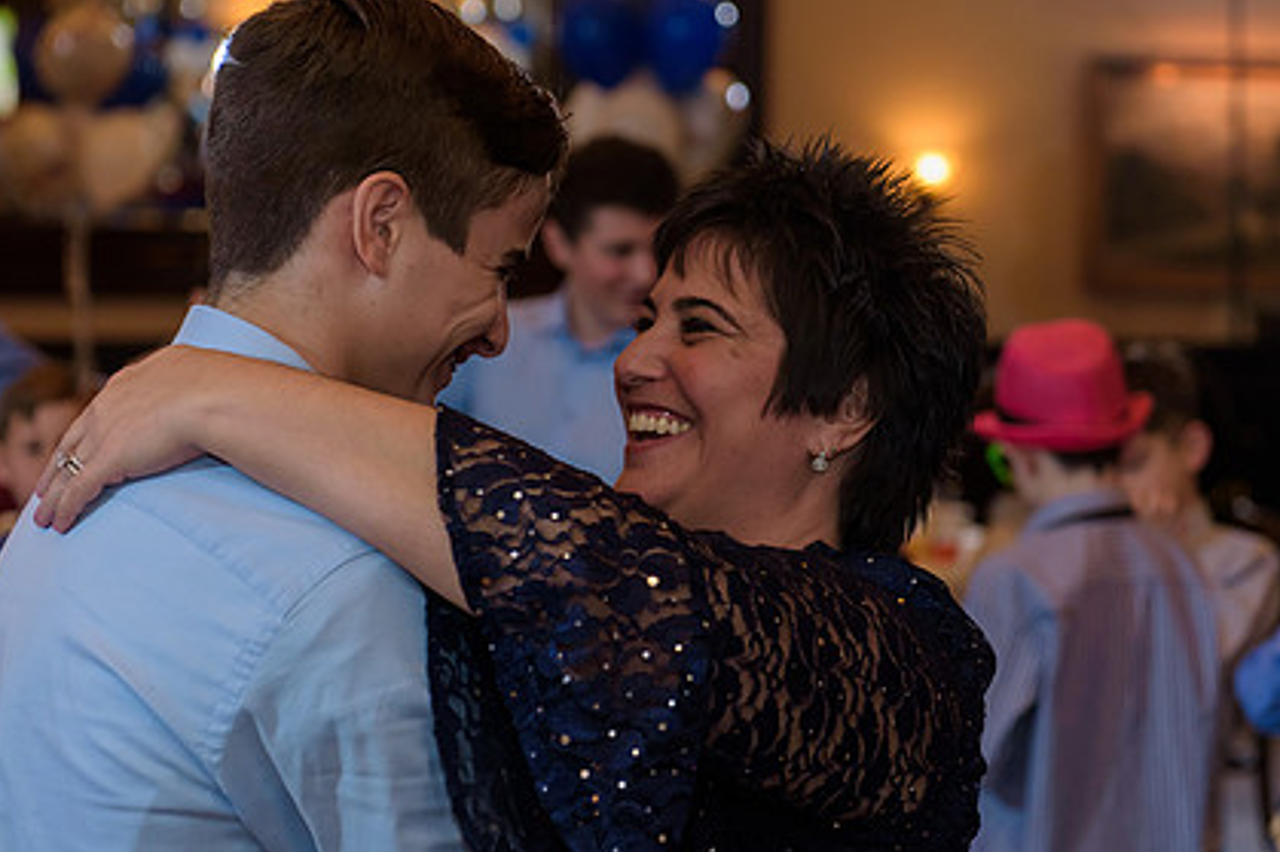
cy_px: 395
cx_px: 727
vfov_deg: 14.1
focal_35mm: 97
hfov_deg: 21.0
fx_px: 3447
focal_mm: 70
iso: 1250
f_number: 3.2
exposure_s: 1/125
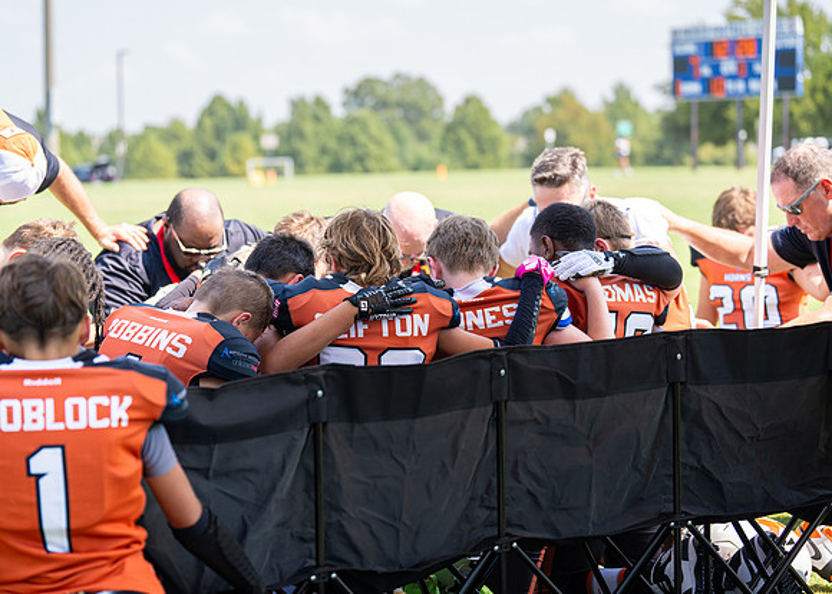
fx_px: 1962
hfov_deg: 23.9
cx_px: 368
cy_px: 270
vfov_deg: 17.2
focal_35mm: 83
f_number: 2.8
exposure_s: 1/500
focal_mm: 70
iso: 125
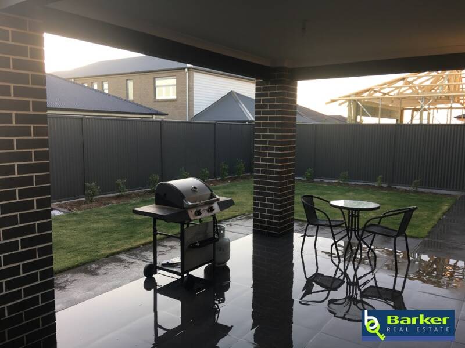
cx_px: 232
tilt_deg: -6.2
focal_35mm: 29
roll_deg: -0.4
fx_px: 390
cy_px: 174
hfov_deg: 61.7
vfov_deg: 48.2
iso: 32
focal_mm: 4.15
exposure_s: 1/100
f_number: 2.2
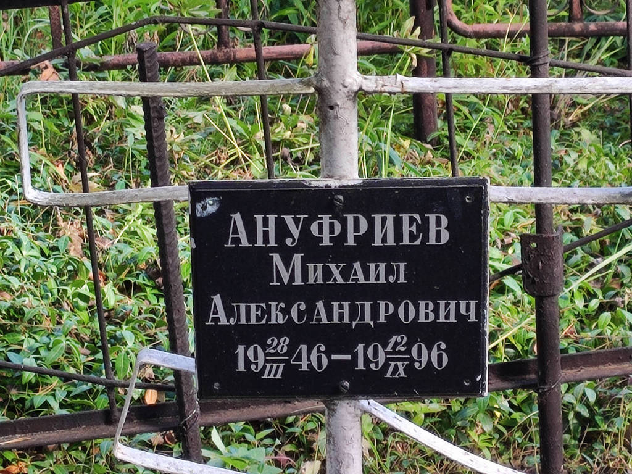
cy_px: 237
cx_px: 316
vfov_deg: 54.9
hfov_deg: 69.4
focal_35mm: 25
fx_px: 456
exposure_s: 1/100
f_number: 1.79
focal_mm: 4.7
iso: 90
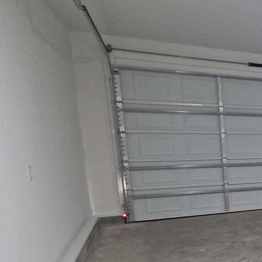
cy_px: 194
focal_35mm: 40
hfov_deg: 26.8
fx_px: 343
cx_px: 410
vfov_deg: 40.8
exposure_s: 1/60
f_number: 1.9
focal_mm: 2.2
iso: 800
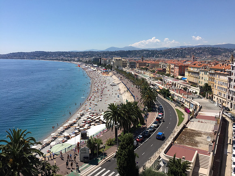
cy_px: 88
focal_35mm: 29
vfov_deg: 48.2
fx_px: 197
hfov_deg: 61.7
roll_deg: -1.5
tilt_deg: -9.0
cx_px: 118
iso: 32
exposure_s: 1/2639
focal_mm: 4.15
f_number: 2.2
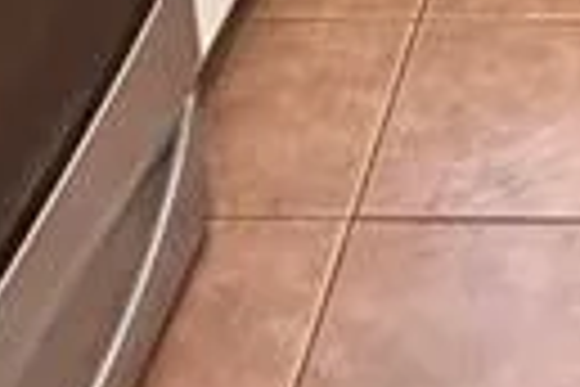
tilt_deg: -13.6
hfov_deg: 21.0
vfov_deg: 11.2
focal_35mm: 90
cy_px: -684
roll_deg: +1.9
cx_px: 706
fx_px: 1450
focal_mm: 2.22
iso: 1250
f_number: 2.2
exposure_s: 1/60
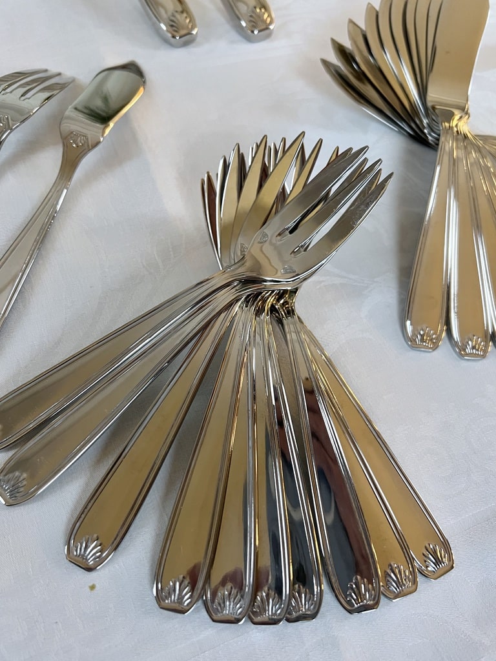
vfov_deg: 67.3
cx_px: 248
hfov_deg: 53.1
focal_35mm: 26
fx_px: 497
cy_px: 330
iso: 320
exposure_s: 1/50
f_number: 1.5
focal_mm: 5.7
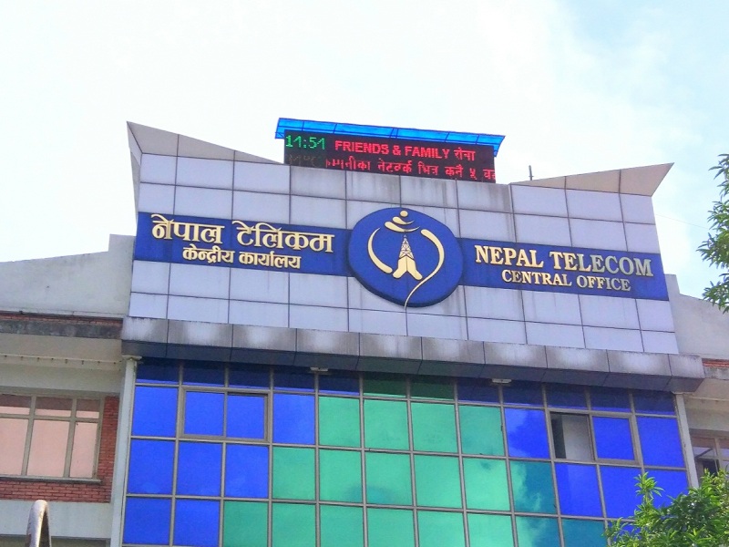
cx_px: 364
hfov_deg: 63.4
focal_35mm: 28
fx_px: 590
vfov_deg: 49.7
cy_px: 274
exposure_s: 1/2135
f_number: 2
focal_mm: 4.26
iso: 102
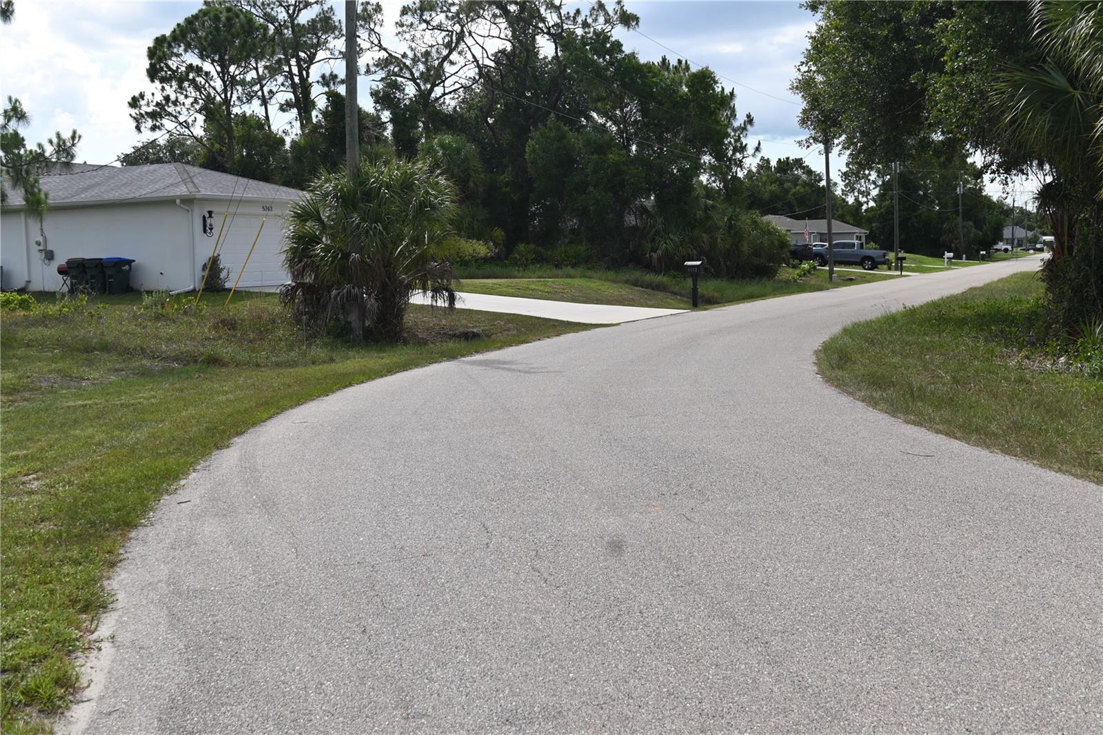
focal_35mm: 40
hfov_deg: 47.9
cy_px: 368
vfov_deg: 33.0
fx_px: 1241
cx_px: 552
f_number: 7.1
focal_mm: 27
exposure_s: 1/400
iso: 100
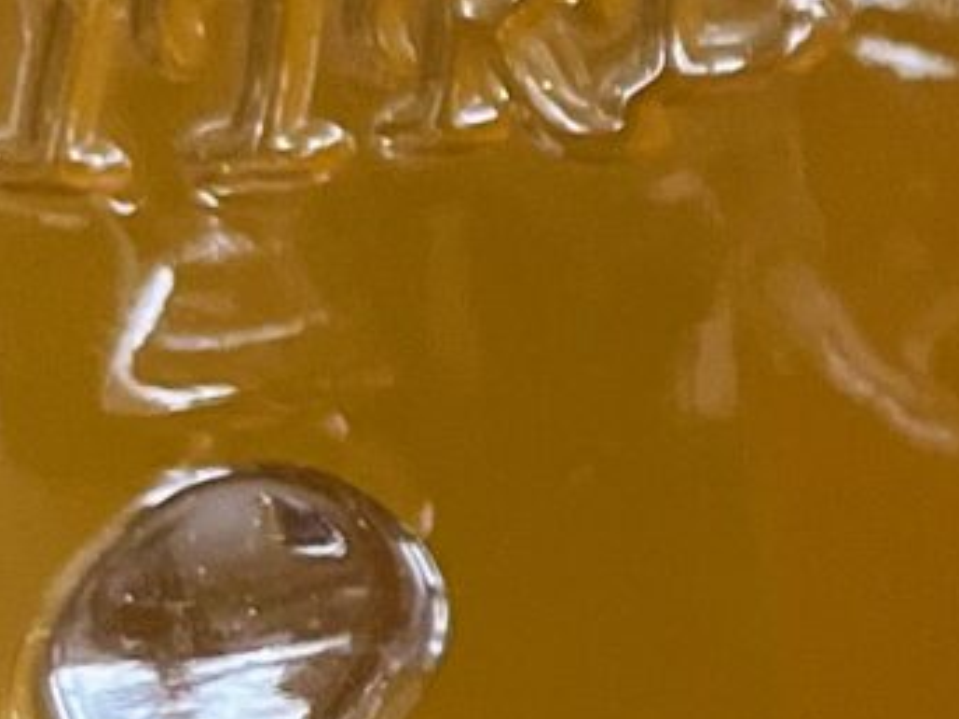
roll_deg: +0.0
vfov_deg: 7.6
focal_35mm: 194
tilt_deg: -17.1
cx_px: 2365
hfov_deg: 9.1
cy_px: 263
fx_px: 5373
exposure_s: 1/50
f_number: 1.6
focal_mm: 5.1
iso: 200
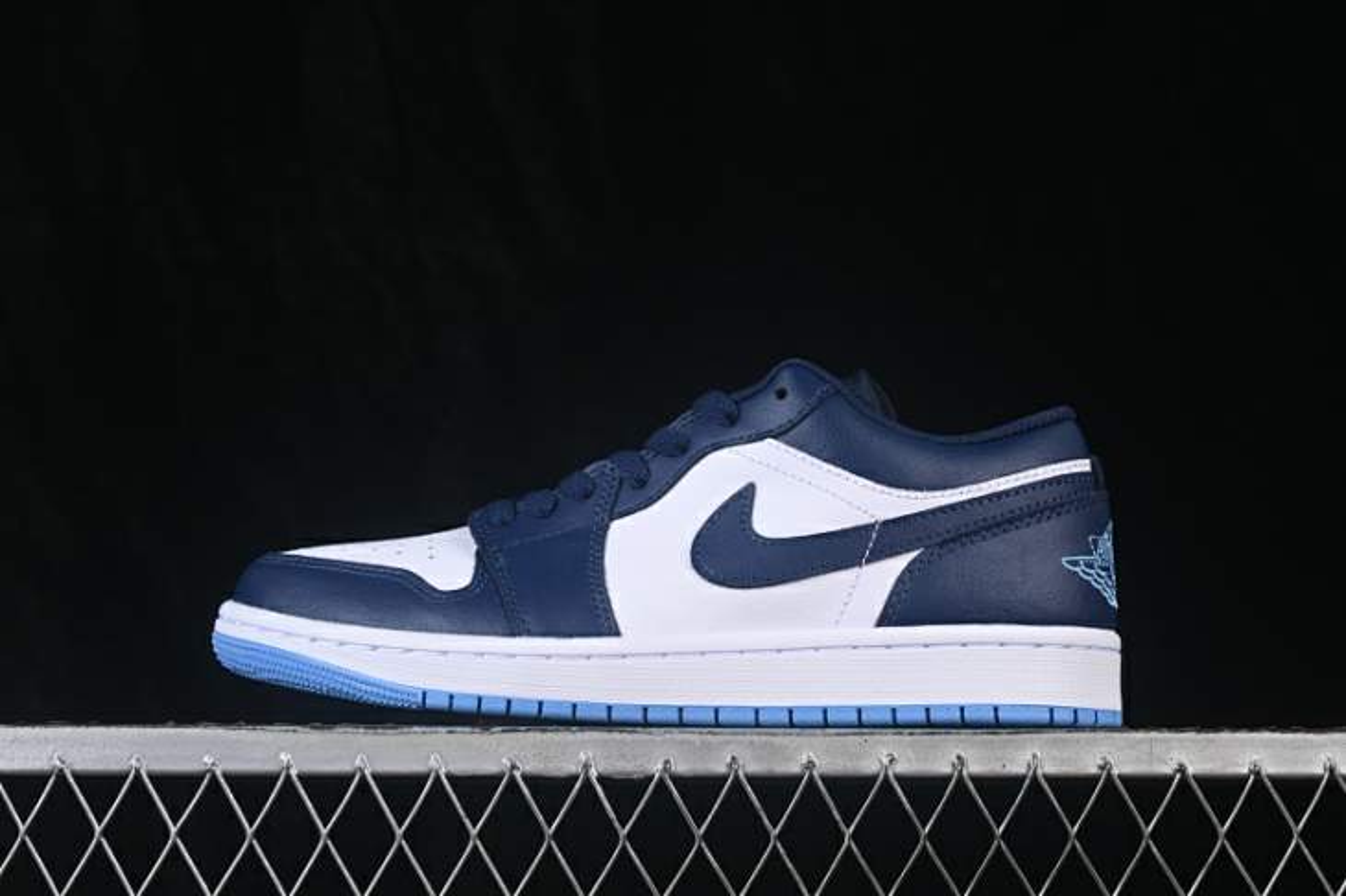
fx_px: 2803
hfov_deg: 27.0
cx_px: 673
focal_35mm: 75
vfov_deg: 18.2
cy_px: 448
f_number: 8
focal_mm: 50
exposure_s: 1/80
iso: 160
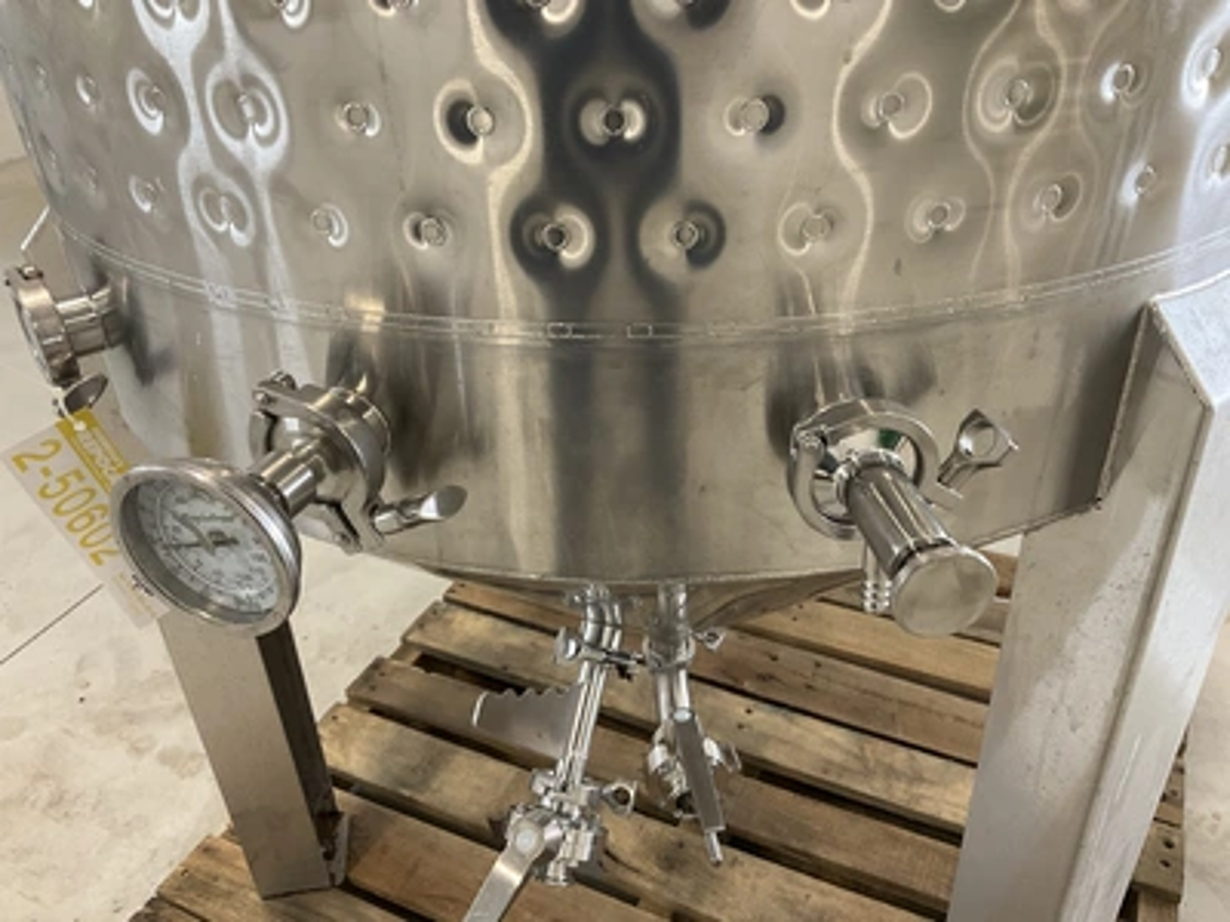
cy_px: 461
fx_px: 1030
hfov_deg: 61.7
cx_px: 615
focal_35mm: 29
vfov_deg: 48.2
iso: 64
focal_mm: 3
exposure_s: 1/84
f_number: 1.8
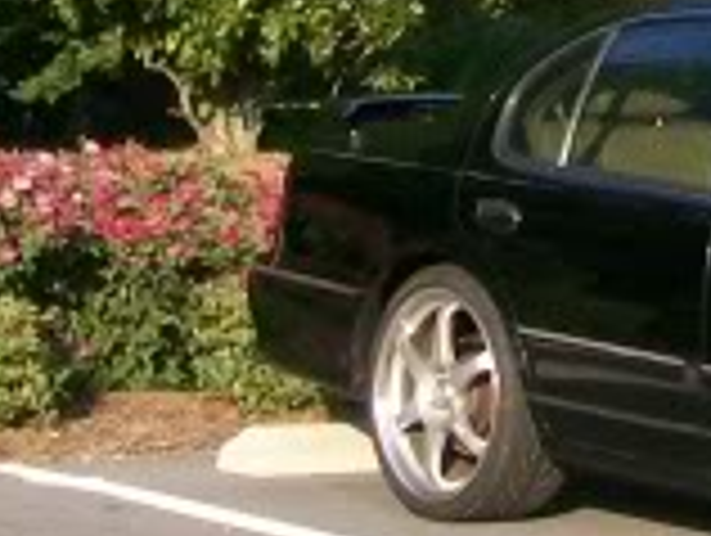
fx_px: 3744
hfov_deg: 10.5
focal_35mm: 182
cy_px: -113
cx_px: 1030
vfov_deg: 8.1
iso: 80
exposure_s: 1/654
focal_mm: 6
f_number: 2.7
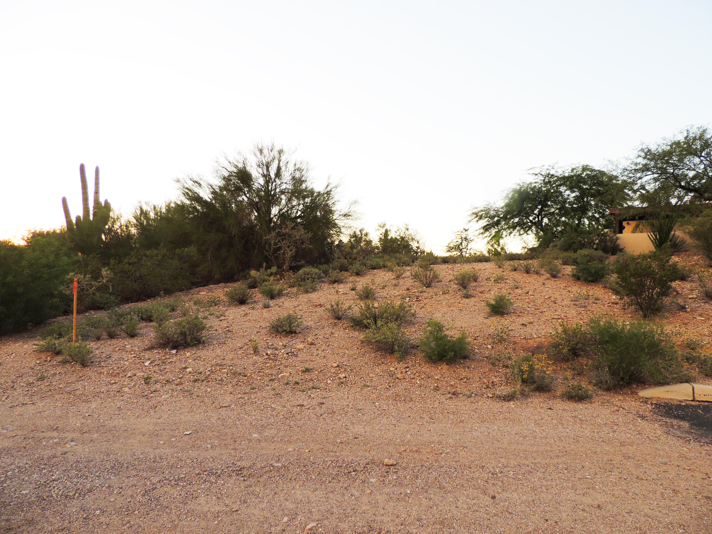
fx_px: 494
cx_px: 356
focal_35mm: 24
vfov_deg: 56.8
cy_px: 267
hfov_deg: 71.6
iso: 100
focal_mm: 4.3
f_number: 3
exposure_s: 1/80
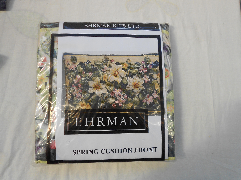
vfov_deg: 48.2
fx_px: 202
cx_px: 120
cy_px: 90
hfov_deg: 61.7
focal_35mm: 29
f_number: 3.4
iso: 80
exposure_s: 1/320
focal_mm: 5.1
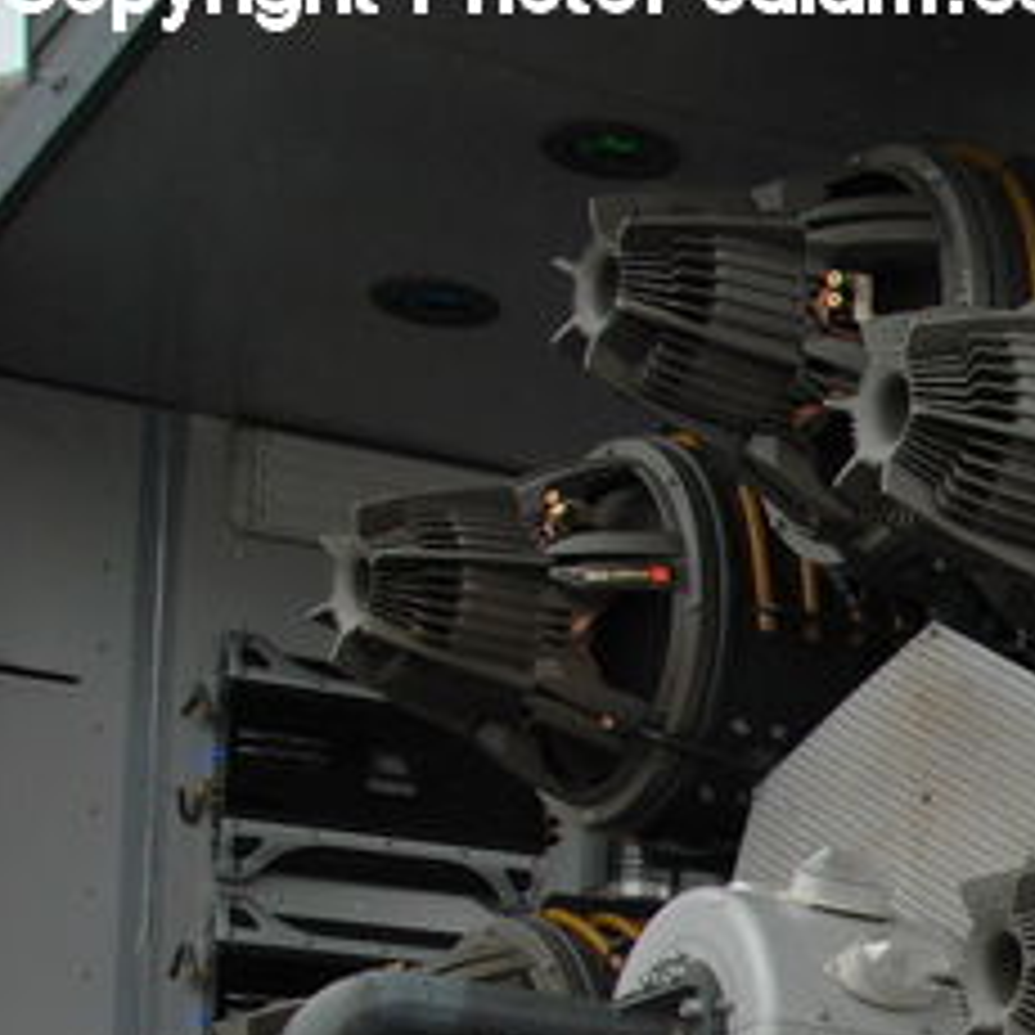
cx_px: 2020
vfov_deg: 15.3
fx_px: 3721
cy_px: 1228
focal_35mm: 110
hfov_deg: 13.7
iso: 200
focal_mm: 22
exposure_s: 1/125
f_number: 5.6
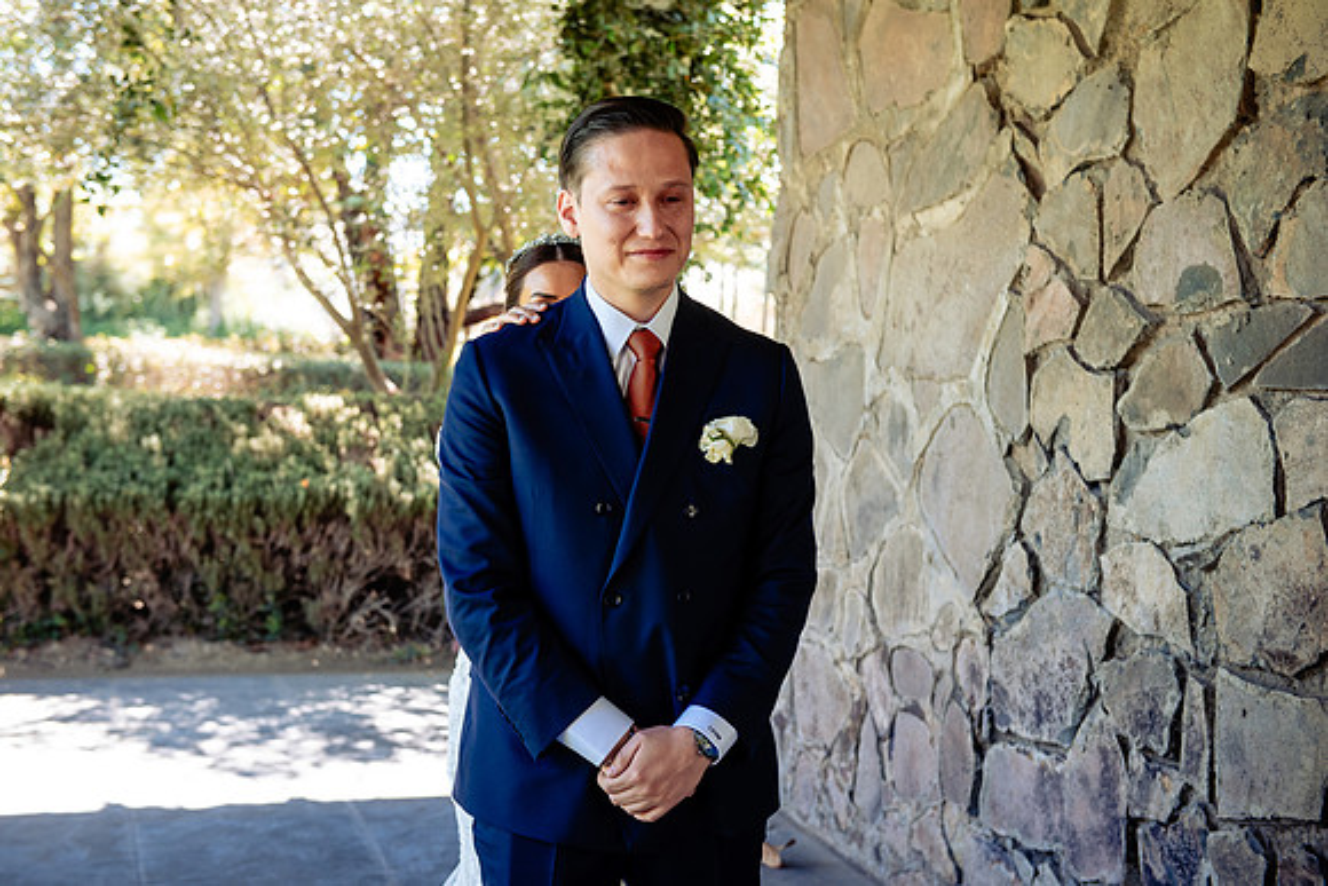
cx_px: 664
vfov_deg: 24.6
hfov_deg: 36.2
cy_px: 443
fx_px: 2029
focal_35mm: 55
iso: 400
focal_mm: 55
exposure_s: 1/125
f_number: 4
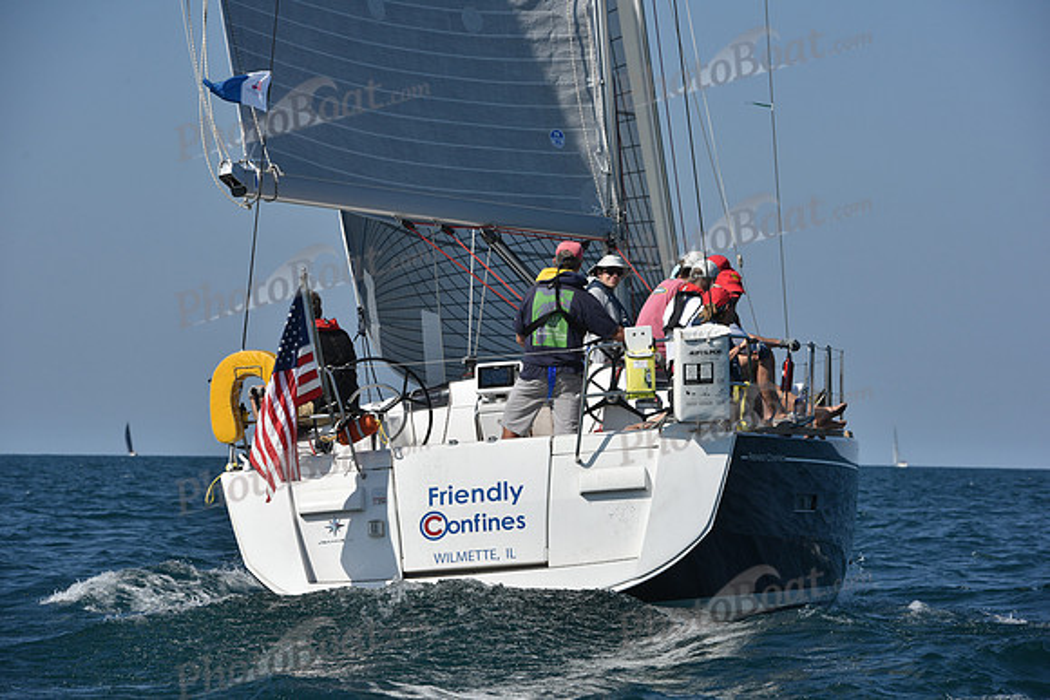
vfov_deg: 8.6
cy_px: 350
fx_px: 4668
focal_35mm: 160
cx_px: 525
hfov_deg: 12.8
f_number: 9
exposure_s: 1/1600
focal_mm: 160
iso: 250
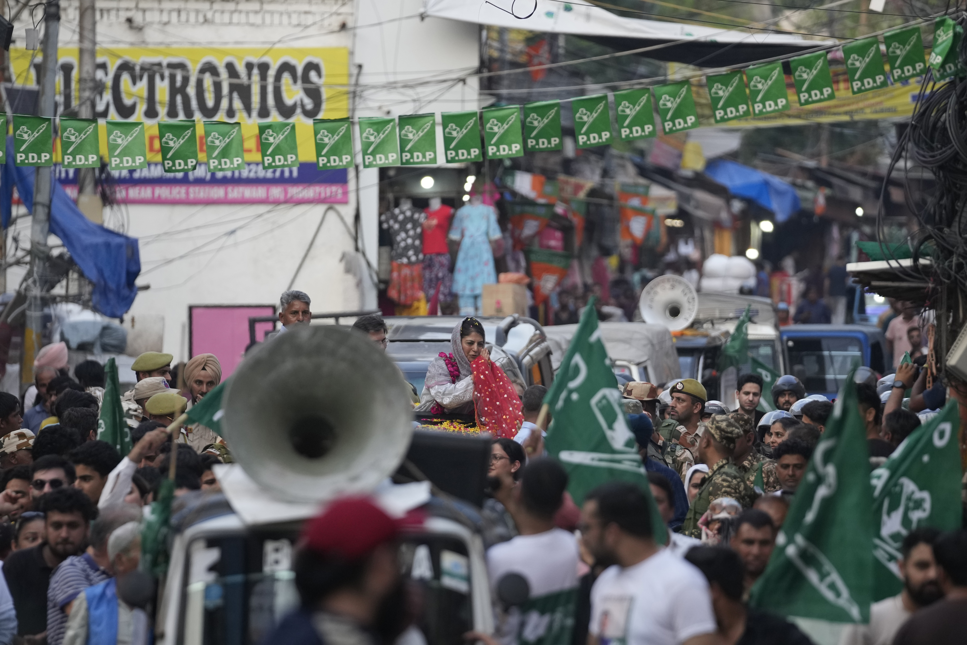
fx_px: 8058
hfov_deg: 6.9
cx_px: 484
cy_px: 322
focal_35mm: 300
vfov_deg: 4.6
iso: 800
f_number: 2.8
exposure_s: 1/1000
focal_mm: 200
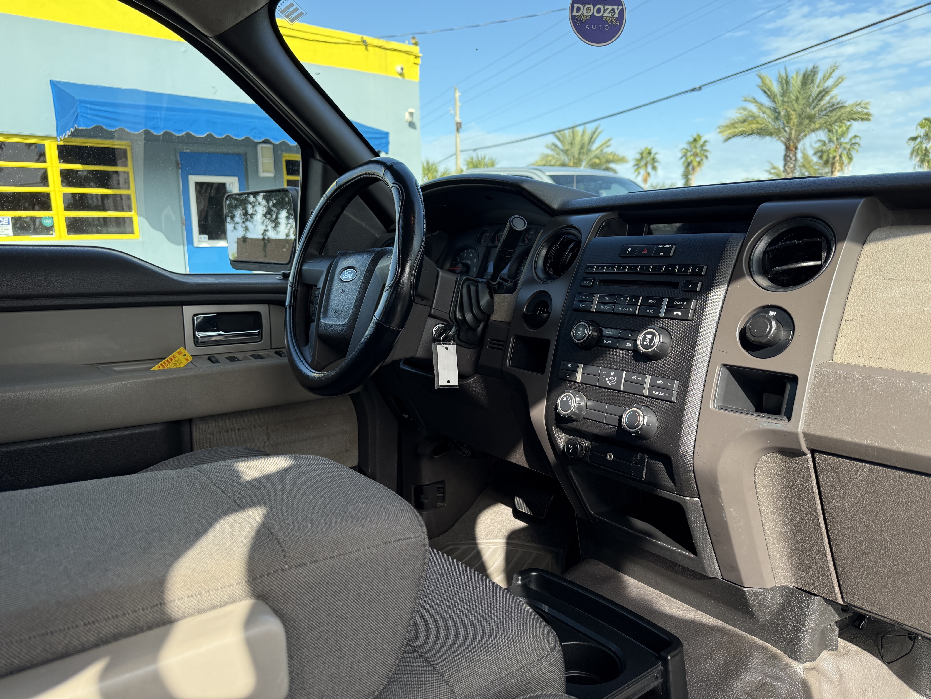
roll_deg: +0.6
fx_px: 645
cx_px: 466
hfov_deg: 71.6
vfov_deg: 56.8
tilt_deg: -8.9
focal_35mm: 24
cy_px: 350
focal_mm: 6.76
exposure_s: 1/1174
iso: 100
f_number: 1.78
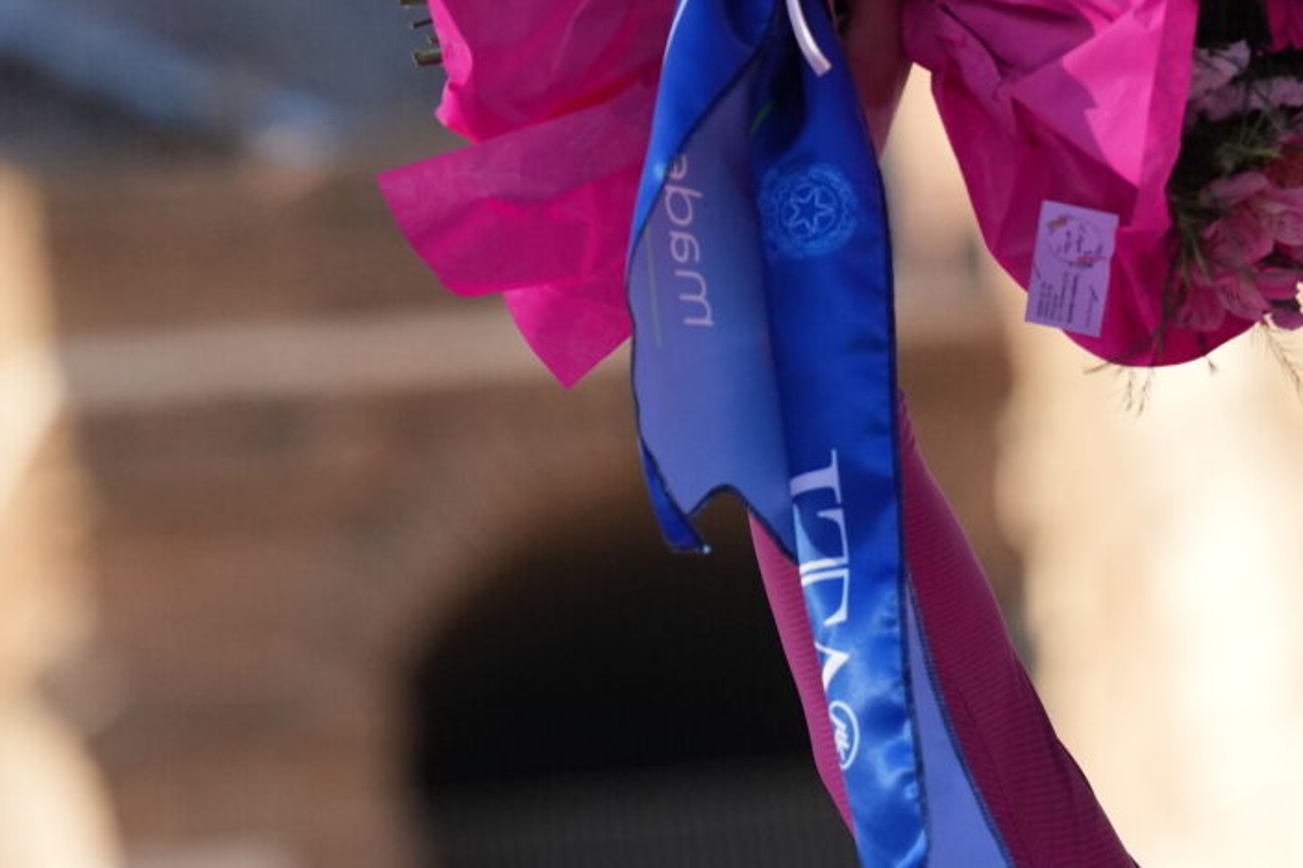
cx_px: 1433
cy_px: 1087
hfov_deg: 4.2
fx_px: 17766
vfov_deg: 2.8
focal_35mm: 491
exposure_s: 1/3200
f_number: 4
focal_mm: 135
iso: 1000
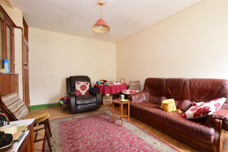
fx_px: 95
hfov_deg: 100.4
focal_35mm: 15
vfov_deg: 77.3
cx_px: 114
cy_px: 76
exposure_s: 1/1.3
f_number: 8
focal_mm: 10
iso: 400
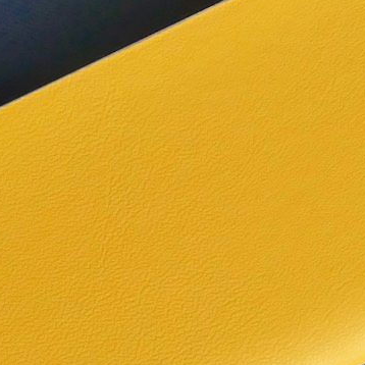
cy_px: 84
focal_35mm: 979
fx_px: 11679
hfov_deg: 1.8
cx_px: 223
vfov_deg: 1.8
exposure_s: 1/100
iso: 800
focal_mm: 75.13
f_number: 6.3
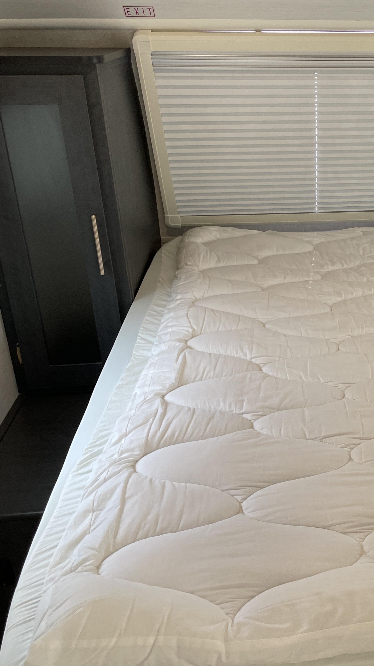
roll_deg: +0.9
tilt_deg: -23.5
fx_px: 758
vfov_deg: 47.3
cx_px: 401
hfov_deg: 25.8
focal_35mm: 43
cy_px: 351
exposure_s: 1/121
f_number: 1.6
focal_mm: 4.2
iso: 100
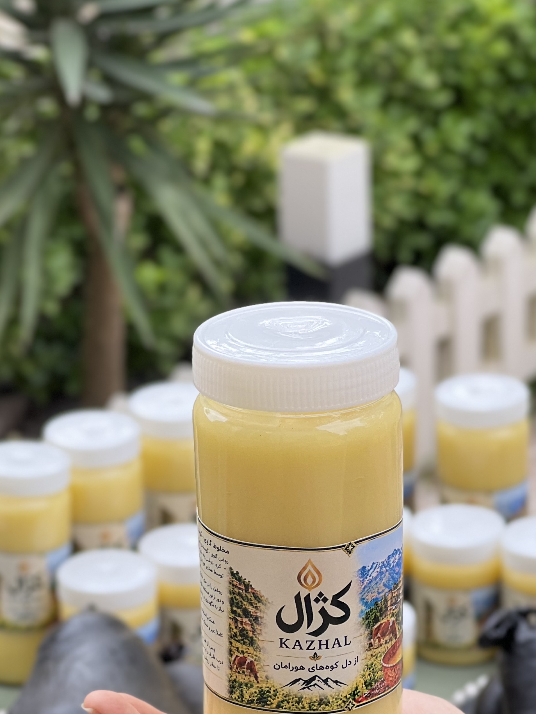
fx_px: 2519
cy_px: 545
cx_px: 261
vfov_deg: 16.1
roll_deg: +2.9
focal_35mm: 122
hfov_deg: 12.1
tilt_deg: -22.1
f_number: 2.8
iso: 25
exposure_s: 1/121
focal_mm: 9
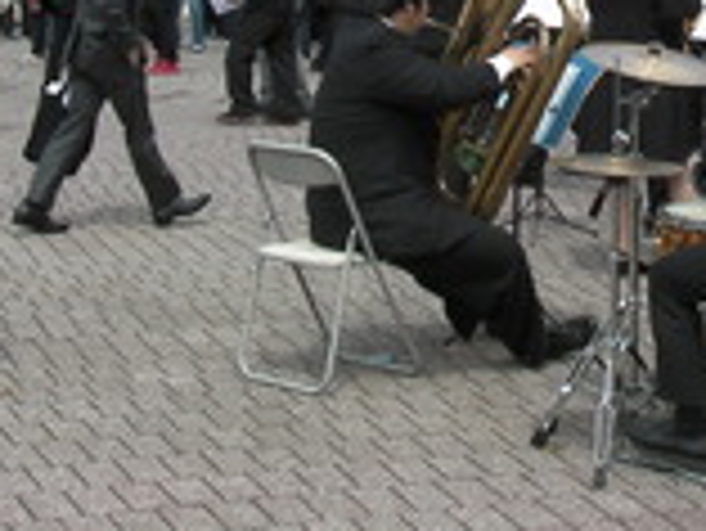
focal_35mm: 97
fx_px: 1980
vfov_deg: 14.7
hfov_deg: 19.8
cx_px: 648
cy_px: -130
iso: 50
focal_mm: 6.3
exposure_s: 1/303
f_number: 4.7
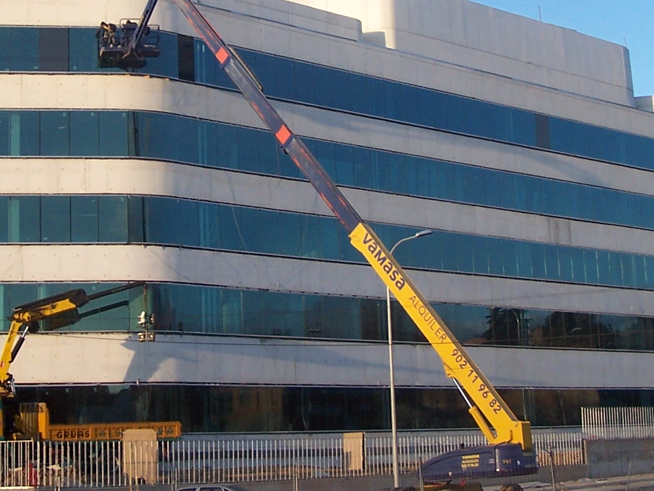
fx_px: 1436
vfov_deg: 19.3
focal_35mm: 76
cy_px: 128
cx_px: 279
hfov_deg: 25.6
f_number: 2.8
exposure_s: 1/500
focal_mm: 6.3
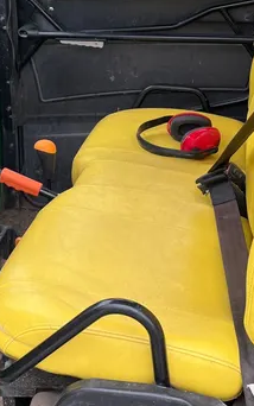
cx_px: 75
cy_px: 143
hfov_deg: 21.9
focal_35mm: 59
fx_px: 653
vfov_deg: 34.3
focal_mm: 5.1
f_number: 1.6
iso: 40
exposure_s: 1/207
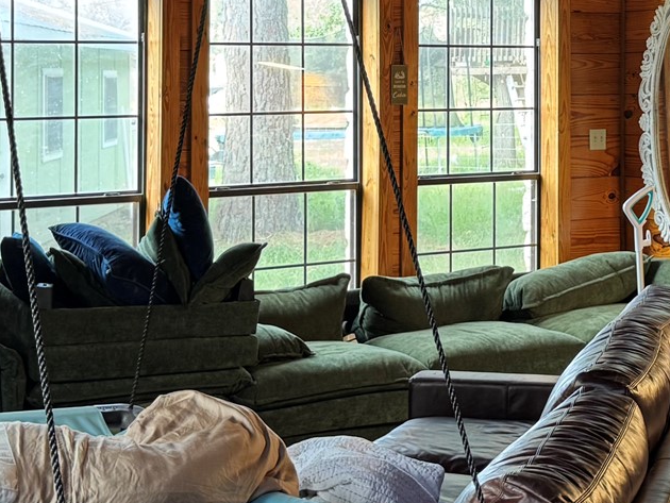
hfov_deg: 24.8
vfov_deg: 18.6
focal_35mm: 78
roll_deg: -0.9
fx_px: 1510
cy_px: 43
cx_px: 489
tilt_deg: +2.2
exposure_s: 1/60
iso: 125
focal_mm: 6.76
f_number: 1.78
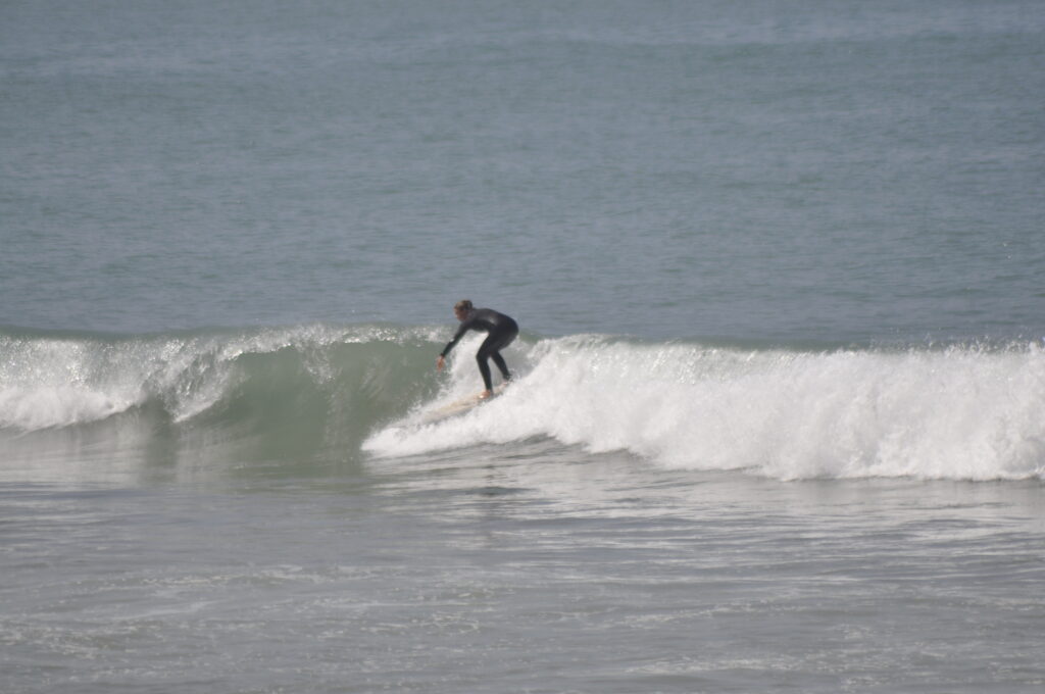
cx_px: 522
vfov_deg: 3.0
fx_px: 13046
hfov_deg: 4.6
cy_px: 347
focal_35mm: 450
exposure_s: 1/2000
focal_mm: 300
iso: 200
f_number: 5.6
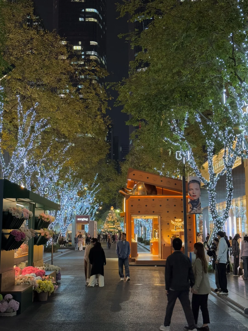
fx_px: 459
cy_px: 166
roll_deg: +0.2
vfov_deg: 39.7
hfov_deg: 30.3
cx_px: 124
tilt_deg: +8.9
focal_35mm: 48
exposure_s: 1/60
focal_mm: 6.76
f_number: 1.78
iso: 250
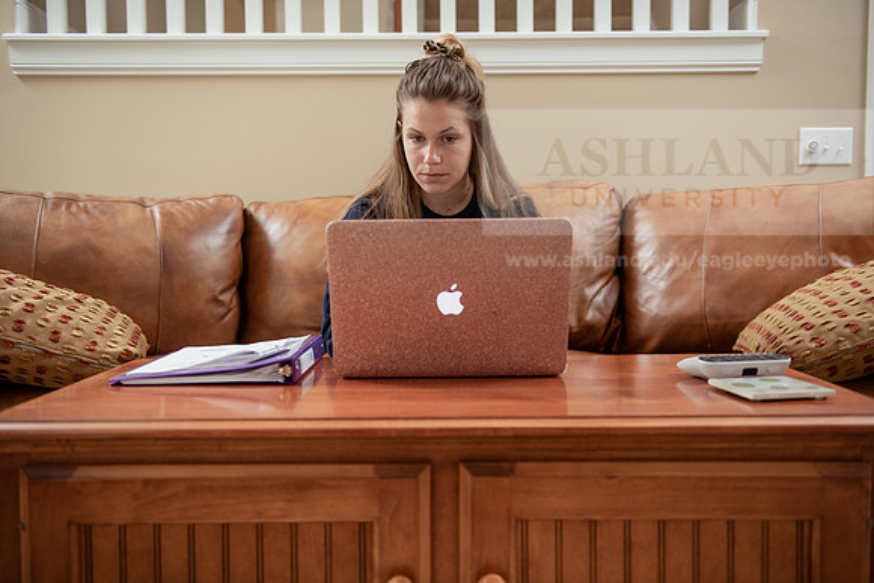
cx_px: 437
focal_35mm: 35
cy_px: 292
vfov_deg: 37.9
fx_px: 850
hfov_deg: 54.4
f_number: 3.2
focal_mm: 35
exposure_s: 1/200
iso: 1000
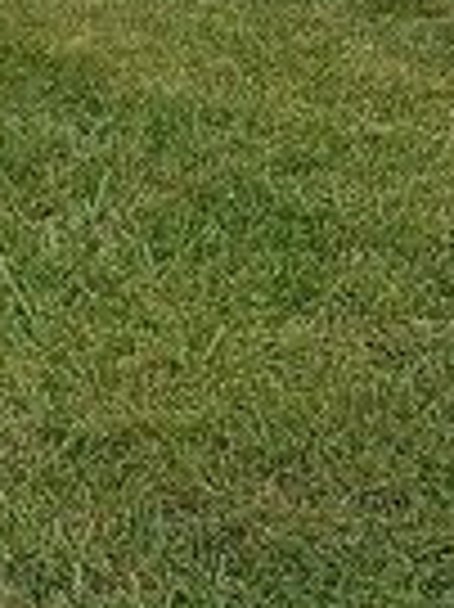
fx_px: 3013
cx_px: -355
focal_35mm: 172
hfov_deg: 8.3
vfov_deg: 11.0
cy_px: -356
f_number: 1.8
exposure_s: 1/587
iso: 101
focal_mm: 4.27
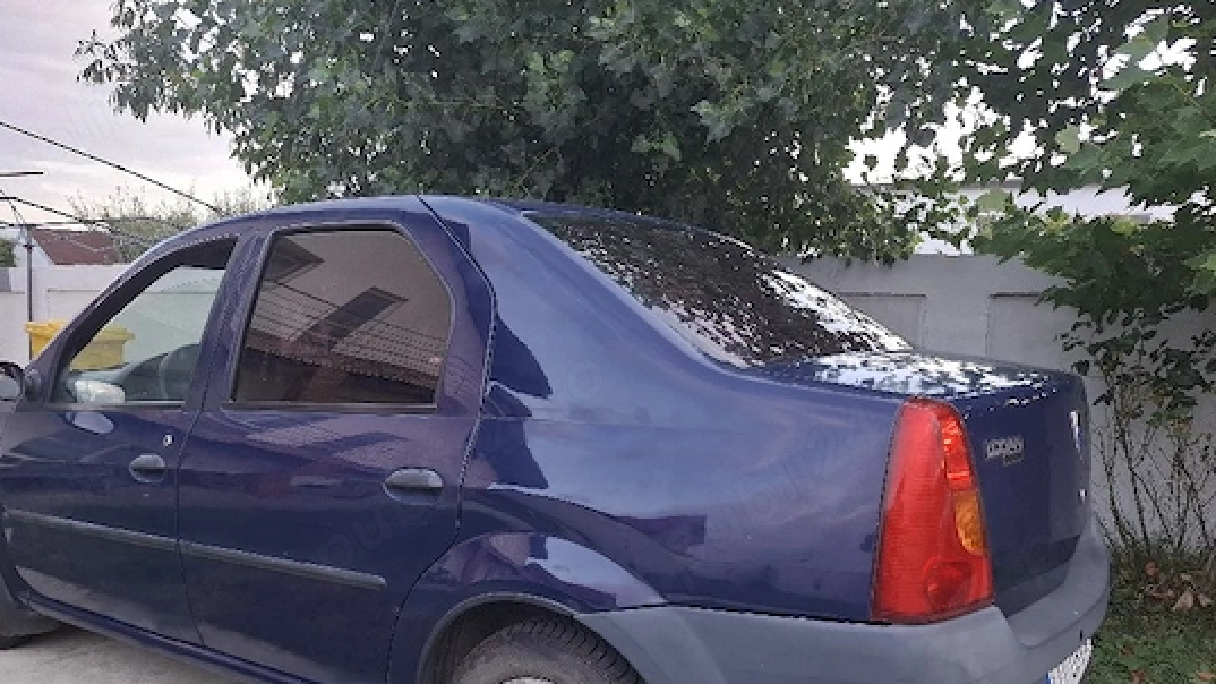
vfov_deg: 40.7
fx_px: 903
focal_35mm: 28
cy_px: 478
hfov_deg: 67.8
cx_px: 548
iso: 64
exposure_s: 1/100
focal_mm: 5.54
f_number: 1.8
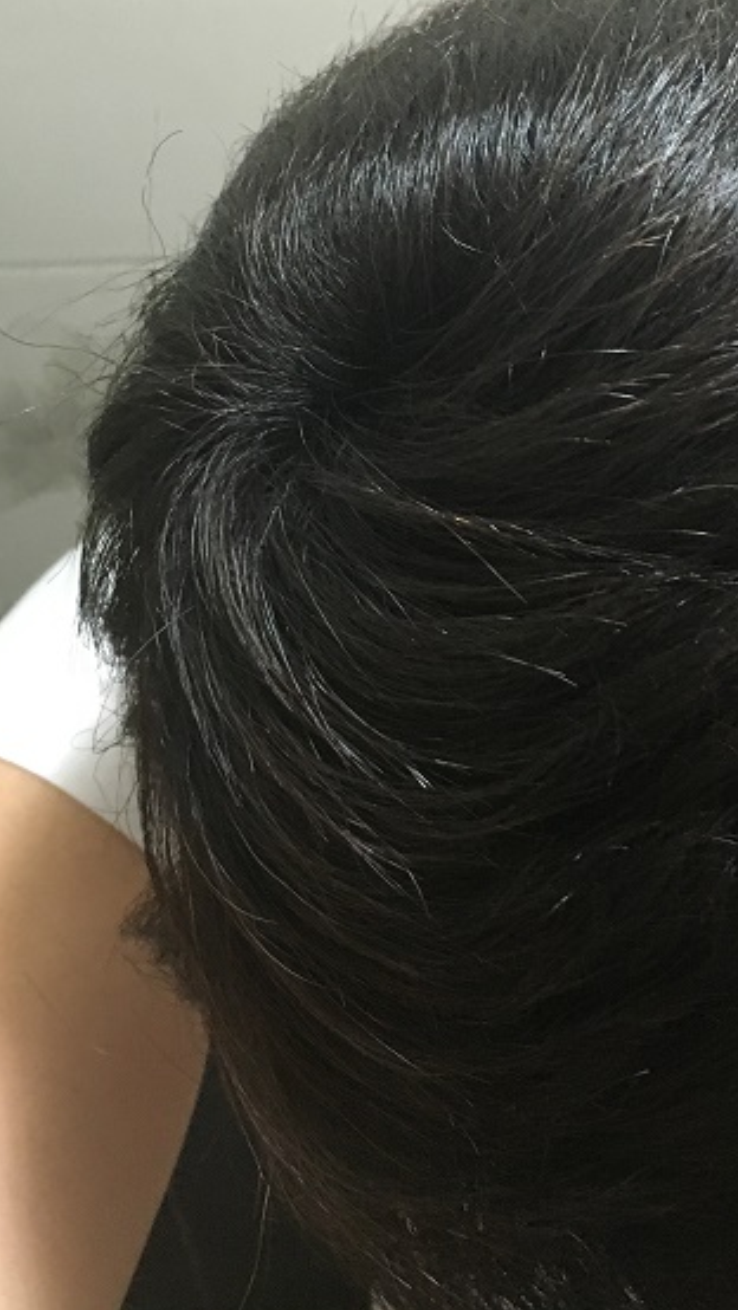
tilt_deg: -36.6
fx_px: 1599
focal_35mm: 46
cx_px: 451
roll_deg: +2.2
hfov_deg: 25.9
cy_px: 434
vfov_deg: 43.9
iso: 200
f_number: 2.2
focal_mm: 4.15
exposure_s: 1/30
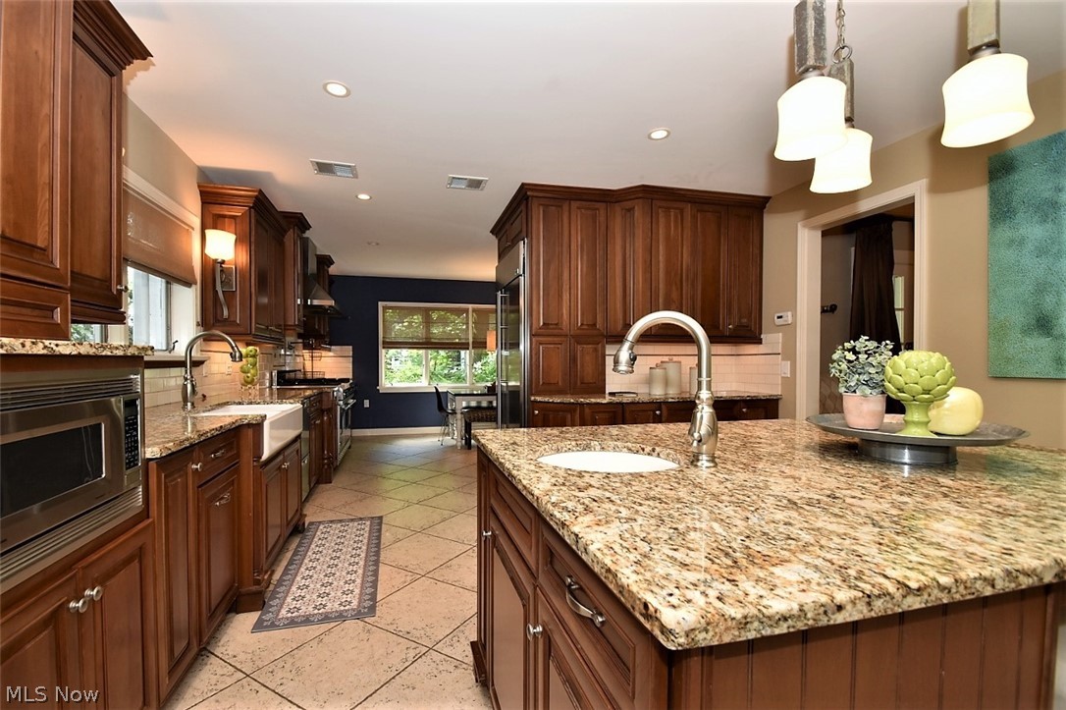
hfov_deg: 100.4
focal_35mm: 15
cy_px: 355
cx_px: 533
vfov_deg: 77.3
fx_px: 444
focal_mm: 10
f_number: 11
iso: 400
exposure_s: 1/40
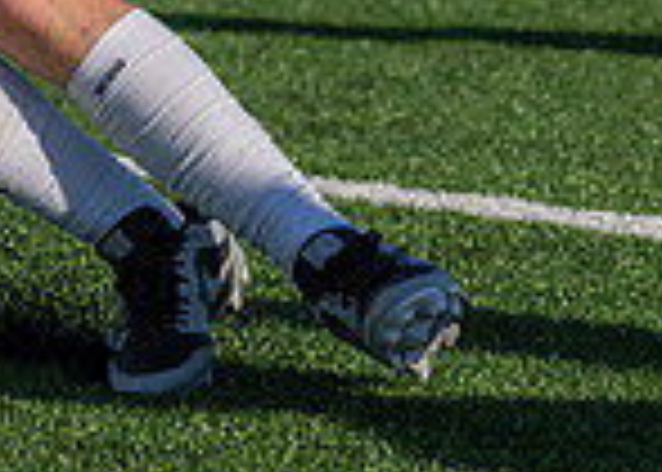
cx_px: -243
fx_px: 6204
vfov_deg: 4.3
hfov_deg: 6.1
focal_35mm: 330
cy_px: -378
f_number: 2.8
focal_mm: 70
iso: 100
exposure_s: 1/3200
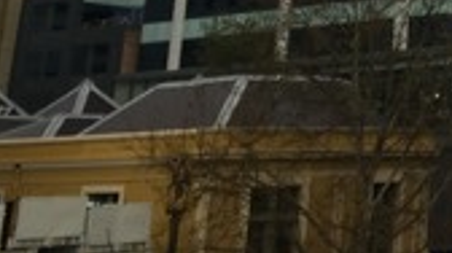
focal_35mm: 98
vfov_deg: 11.1
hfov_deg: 19.6
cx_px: 630
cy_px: -264
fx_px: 1173
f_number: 2.2
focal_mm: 4.15
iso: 32
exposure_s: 1/120
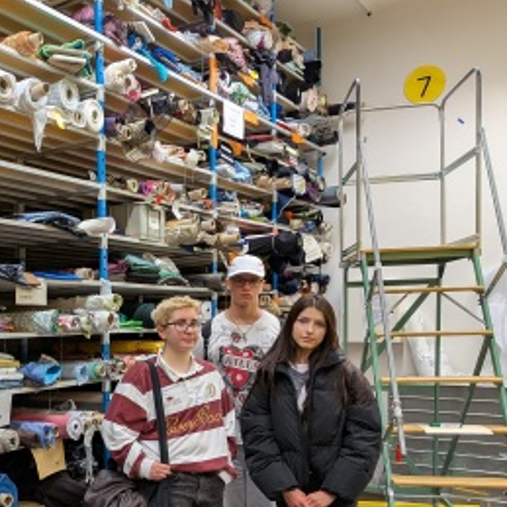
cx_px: 53
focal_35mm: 41
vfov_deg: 40.3
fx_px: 679
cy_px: 349
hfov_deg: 38.2
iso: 65
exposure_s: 1/25
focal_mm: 4.53
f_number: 1.7
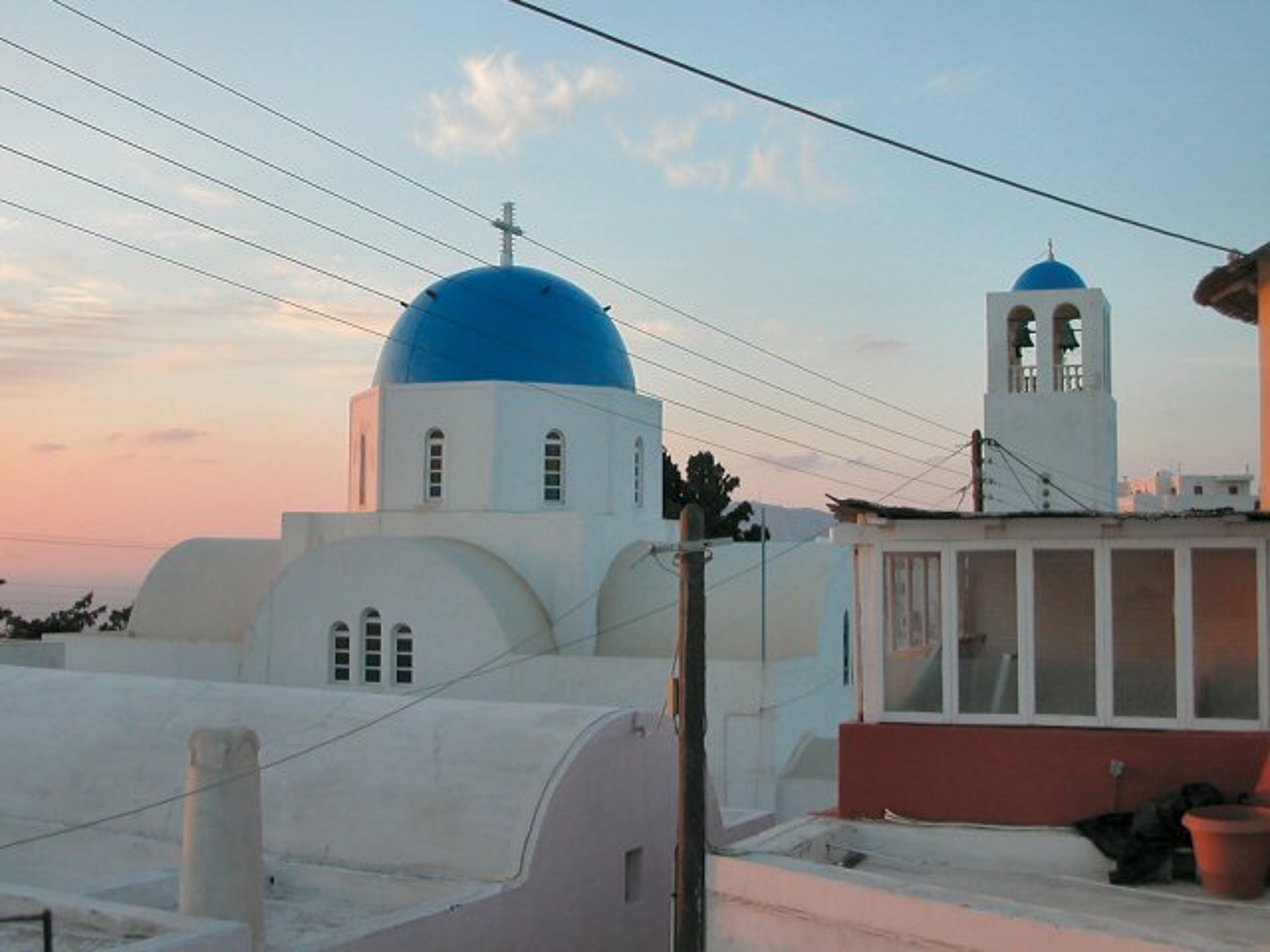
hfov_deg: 43.9
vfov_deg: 33.6
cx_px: 635
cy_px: 476
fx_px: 1578
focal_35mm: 43
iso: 100
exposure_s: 1/158
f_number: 2.9
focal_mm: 6.6
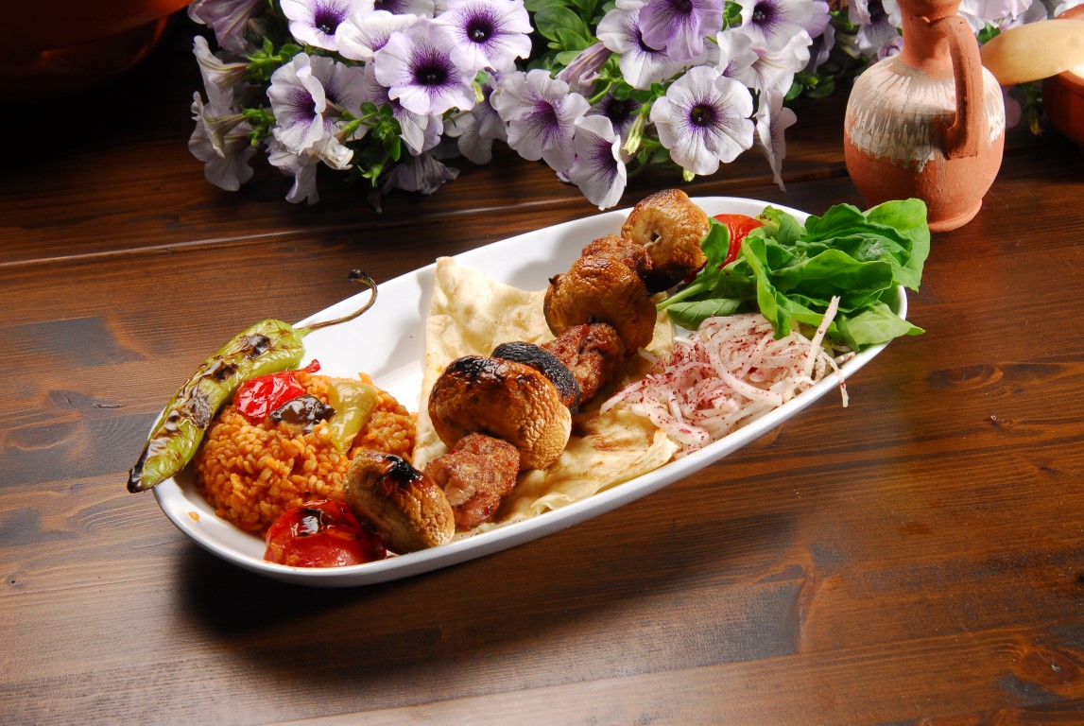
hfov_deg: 27.0
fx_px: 2261
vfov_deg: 18.2
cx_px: 542
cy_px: 363
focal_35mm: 75
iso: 100
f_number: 13
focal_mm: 50
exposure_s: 1/100
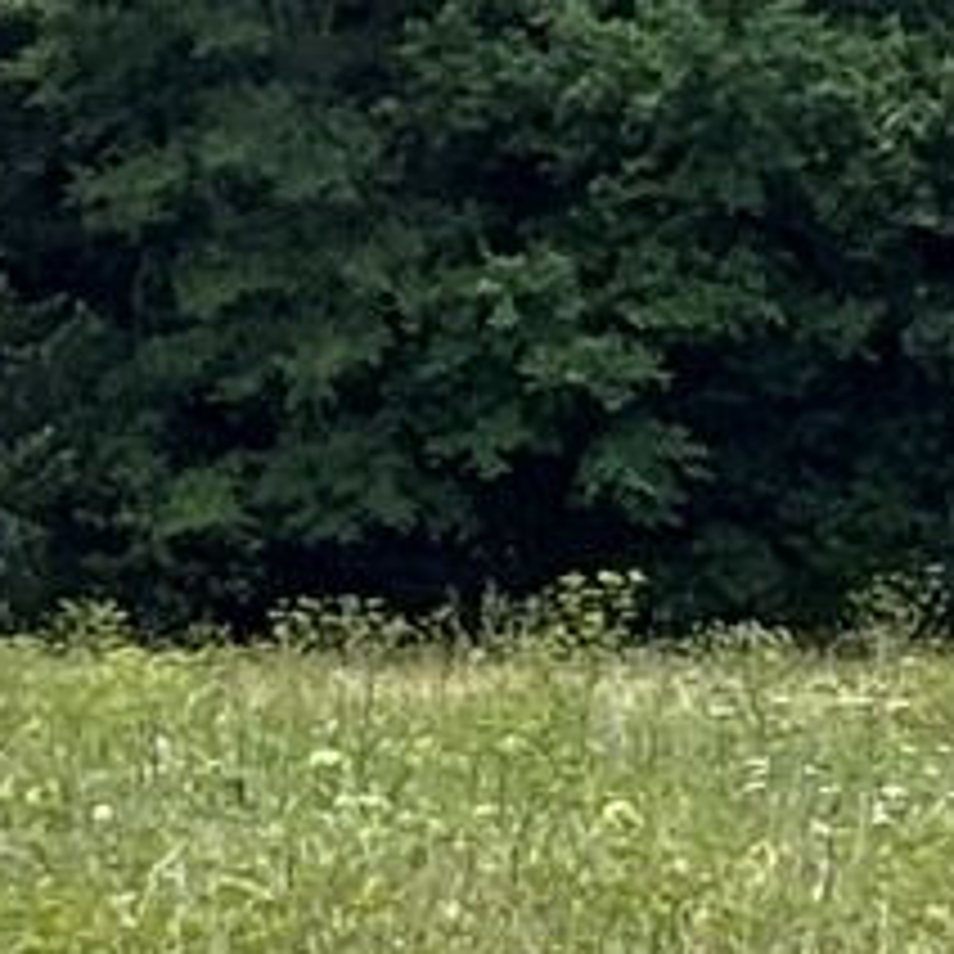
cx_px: -99
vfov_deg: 3.9
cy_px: 1008
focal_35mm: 443
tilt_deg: -3.7
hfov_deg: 3.9
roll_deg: -1.2
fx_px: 13813
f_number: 1.6
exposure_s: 1/2193
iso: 40
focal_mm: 5.96
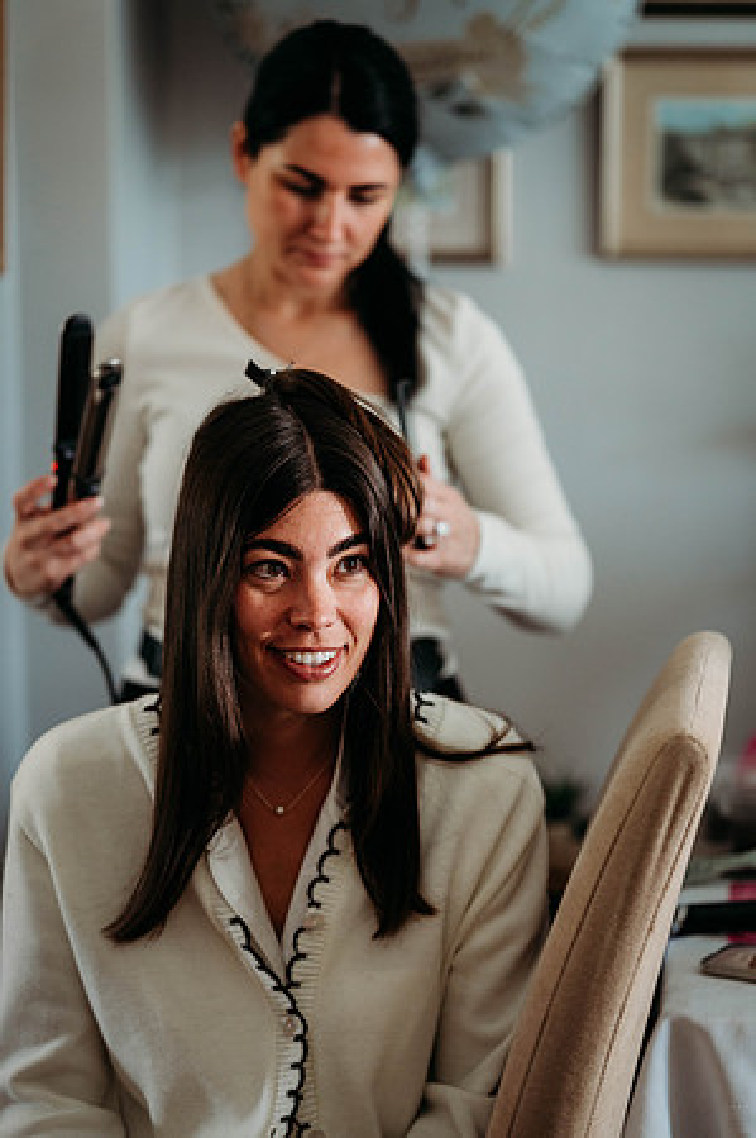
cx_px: 378
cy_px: 569
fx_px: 2683
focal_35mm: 85
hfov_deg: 16.0
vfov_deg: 23.9
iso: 900
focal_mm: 85
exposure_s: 1/200
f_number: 1.8
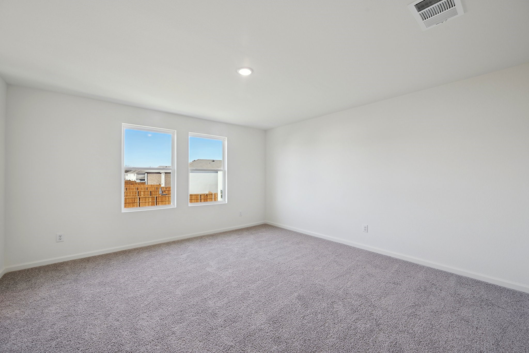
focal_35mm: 14
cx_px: 264
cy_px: 176
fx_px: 206
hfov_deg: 104.2
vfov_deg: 81.3
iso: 160
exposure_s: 1/40
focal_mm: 14
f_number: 8
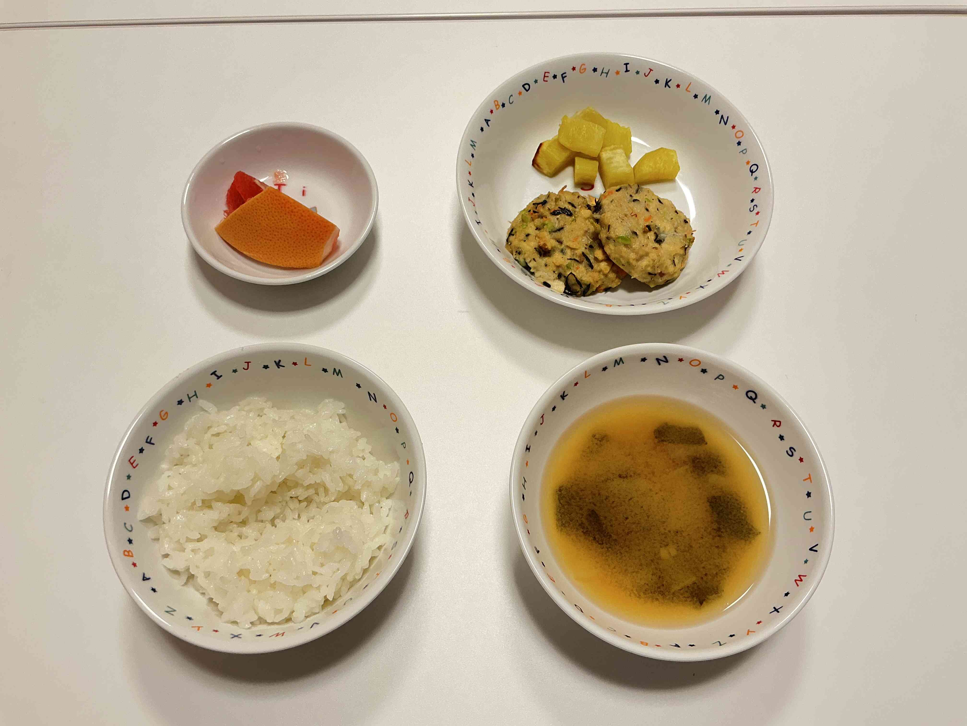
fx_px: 810
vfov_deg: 48.2
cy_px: 363
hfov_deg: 61.7
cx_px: 484
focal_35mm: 29
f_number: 1.8
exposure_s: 1/60
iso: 50
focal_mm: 3
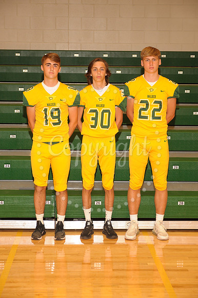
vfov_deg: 25.4
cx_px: 99
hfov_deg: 17.0
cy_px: 149
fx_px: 661
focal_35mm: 80
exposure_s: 1/60
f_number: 5.6
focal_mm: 80
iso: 1000
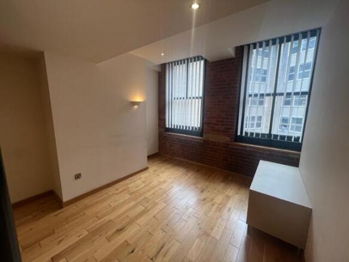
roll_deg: -1.0
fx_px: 131
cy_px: 131
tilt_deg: -8.1
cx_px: 174
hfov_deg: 106.2
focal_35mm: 13
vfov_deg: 89.9
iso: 80
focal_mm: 1.57
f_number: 1.8
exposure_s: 1/100
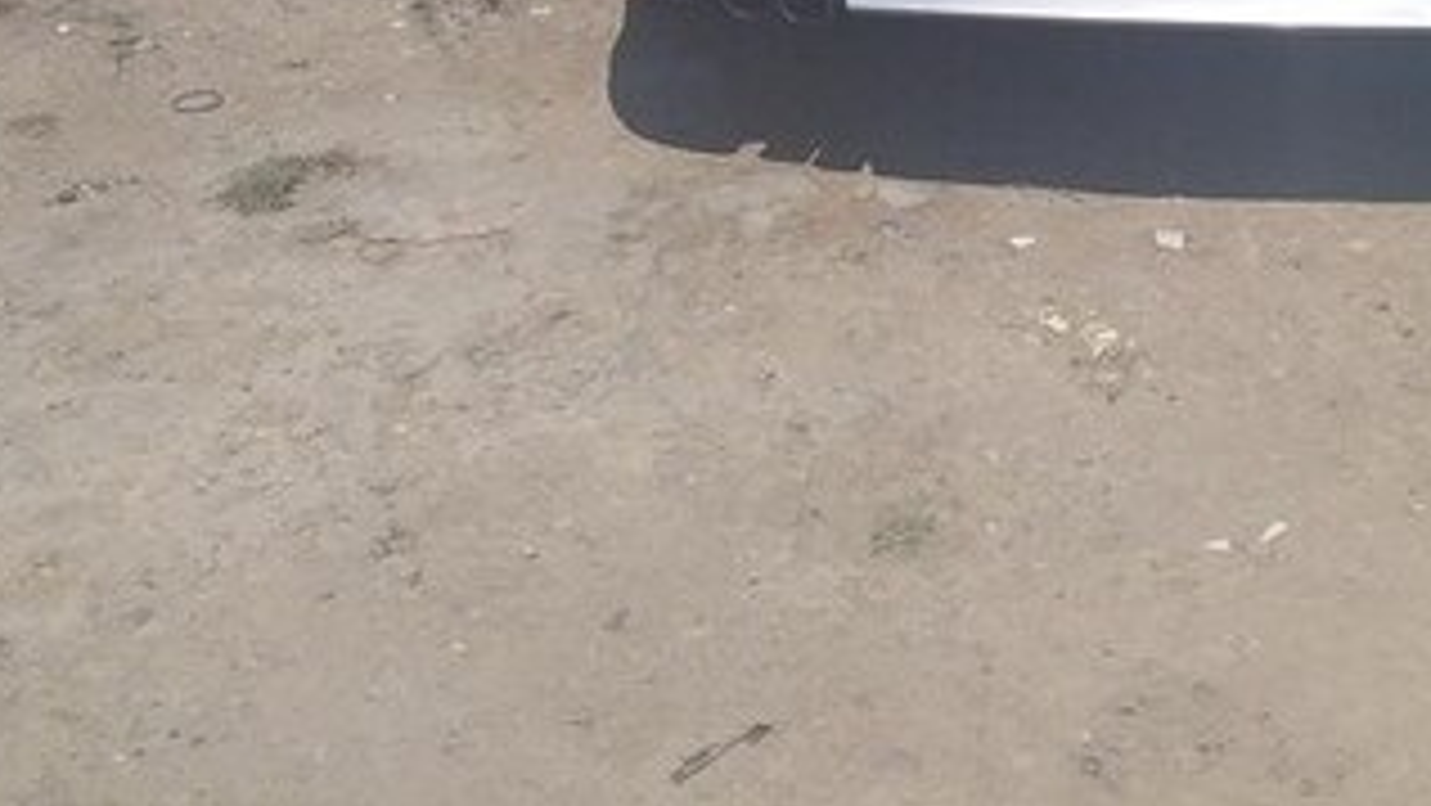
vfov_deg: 16.1
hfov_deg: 29.6
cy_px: -304
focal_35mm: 70
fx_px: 2657
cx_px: 1094
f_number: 2.2
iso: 40
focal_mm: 3.3
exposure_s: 1/2613
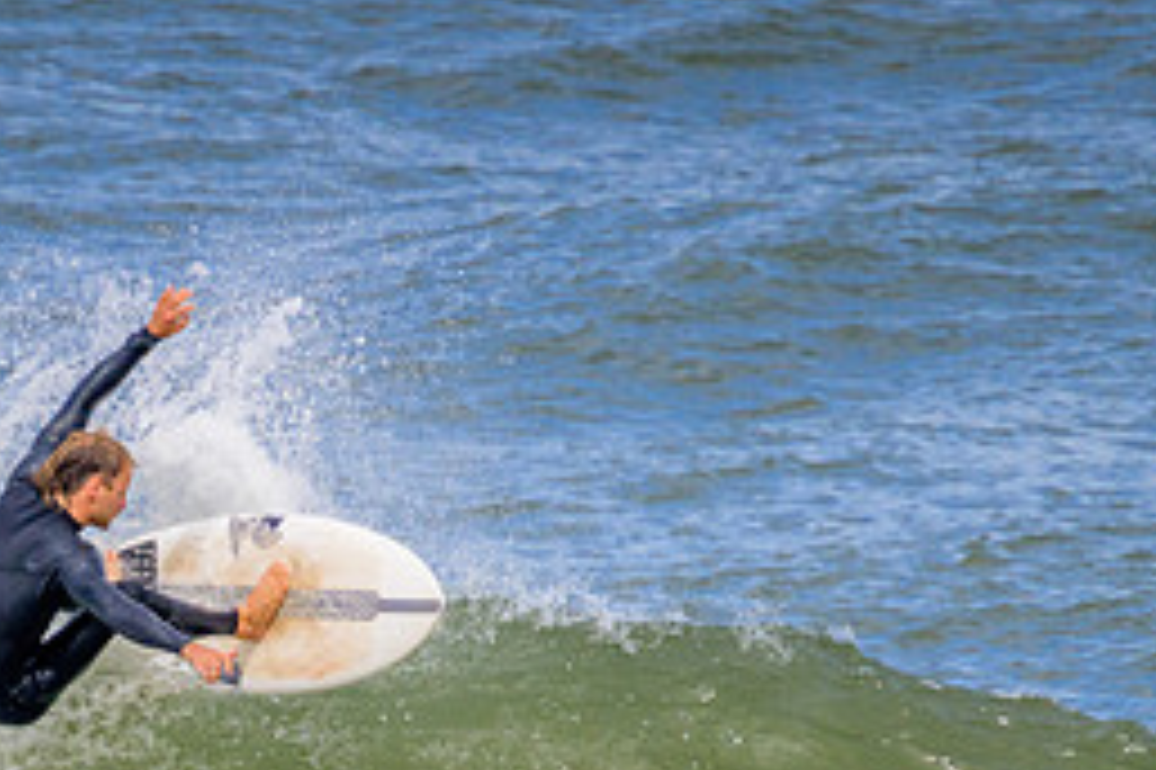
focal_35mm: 1807
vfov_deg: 0.8
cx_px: 297
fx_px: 57986
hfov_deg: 1.1
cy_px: 808
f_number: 11
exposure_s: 1/2000
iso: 900
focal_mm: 800
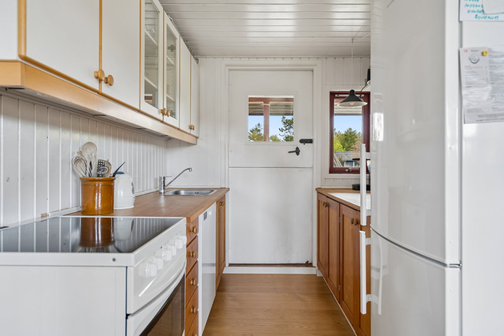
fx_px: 308
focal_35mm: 22
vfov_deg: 57.2
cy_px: 168
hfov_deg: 78.6
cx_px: 252
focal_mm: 22
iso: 400
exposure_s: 1/30
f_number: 4
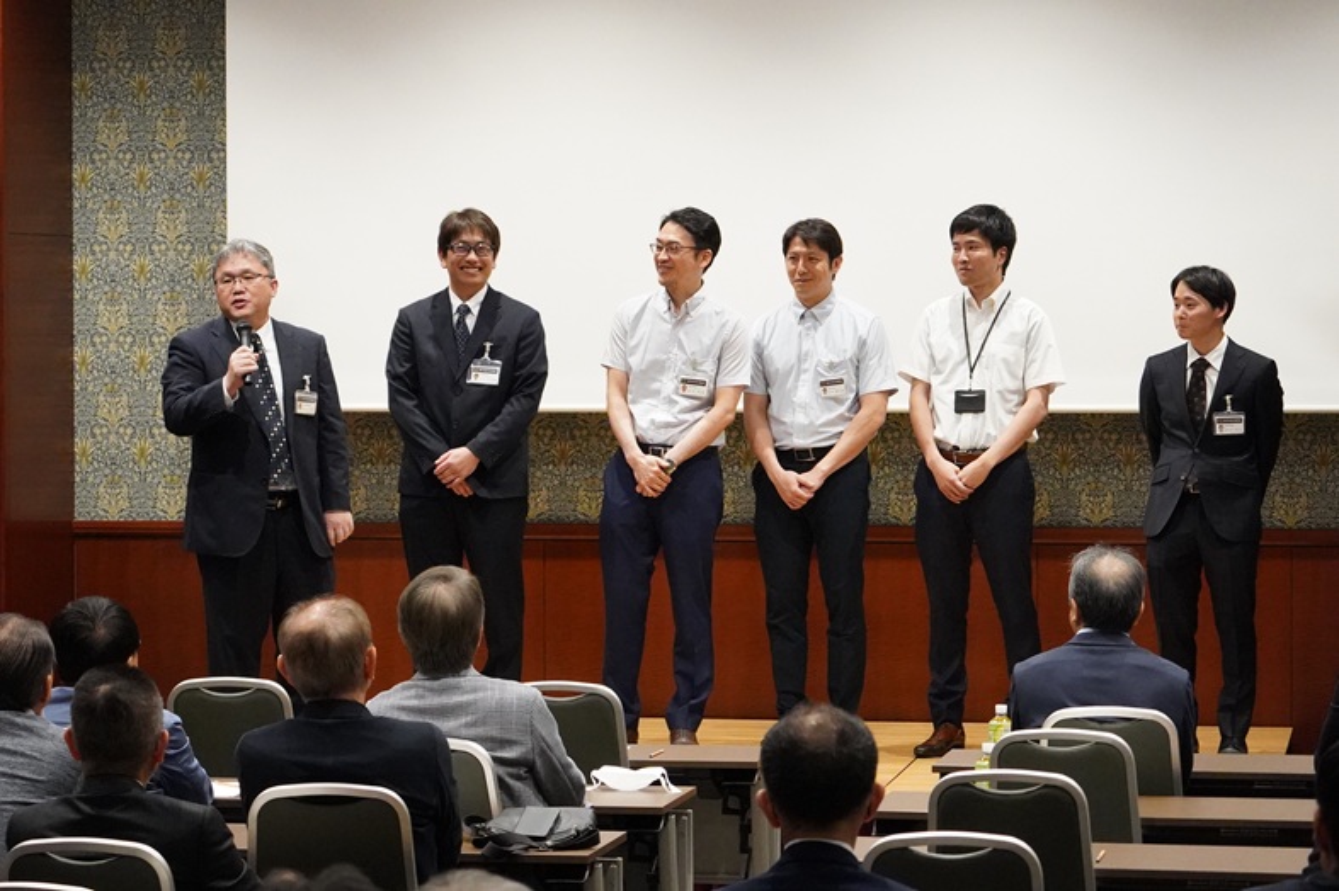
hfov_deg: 19.5
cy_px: 446
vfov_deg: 13.0
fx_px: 3904
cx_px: 670
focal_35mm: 105
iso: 12800
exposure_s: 1/125
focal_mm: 70
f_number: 7.1
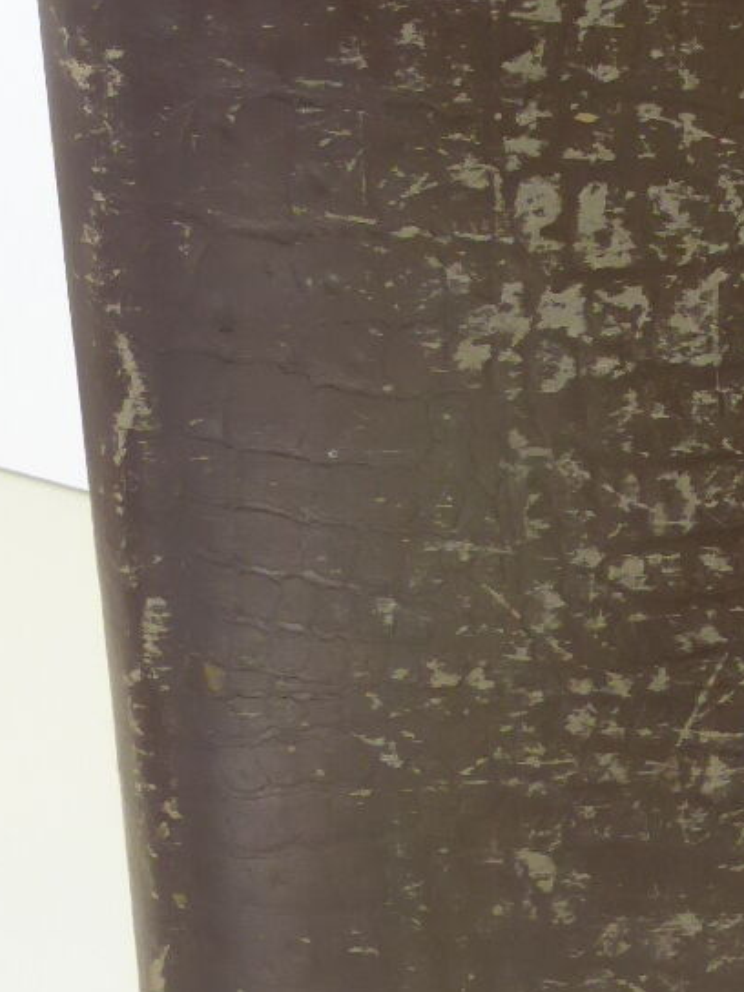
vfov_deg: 17.3
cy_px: 201
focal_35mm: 113
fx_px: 3238
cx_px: 996
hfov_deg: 12.6
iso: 250
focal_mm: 5.4
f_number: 3.6
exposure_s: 1/60
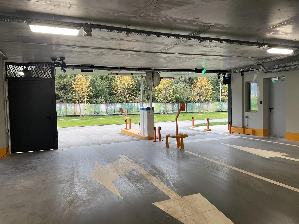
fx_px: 225
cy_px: 112
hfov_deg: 67.3
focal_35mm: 26
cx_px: 150
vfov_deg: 53.1
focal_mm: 4.2
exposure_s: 1/50
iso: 64
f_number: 1.6
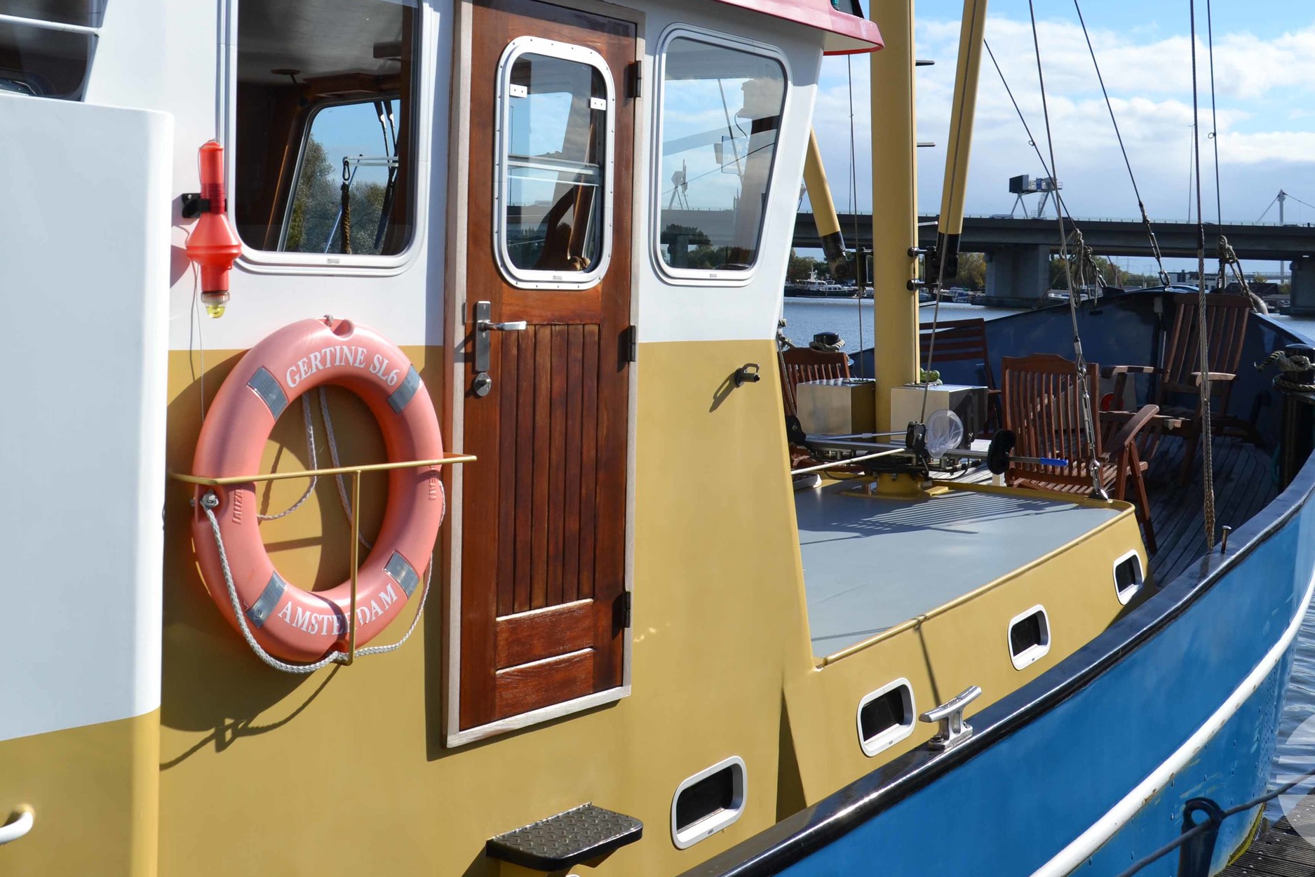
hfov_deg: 41.0
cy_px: 300
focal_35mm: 48
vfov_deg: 27.9
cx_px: 579
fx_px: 1753
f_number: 9
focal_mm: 24
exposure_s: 1/320
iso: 100
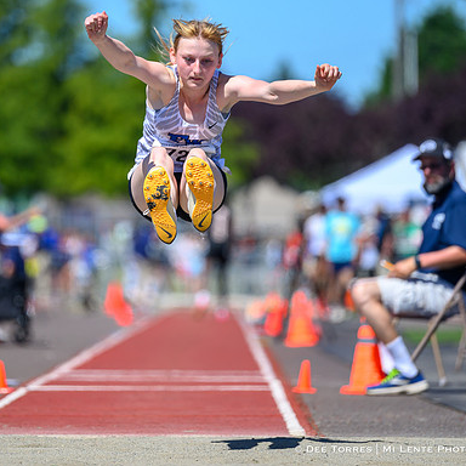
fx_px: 5315
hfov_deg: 5.0
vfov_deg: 5.0
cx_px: 167
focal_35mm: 349
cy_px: 150
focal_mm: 200
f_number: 2.8
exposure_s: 1/2500
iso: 125
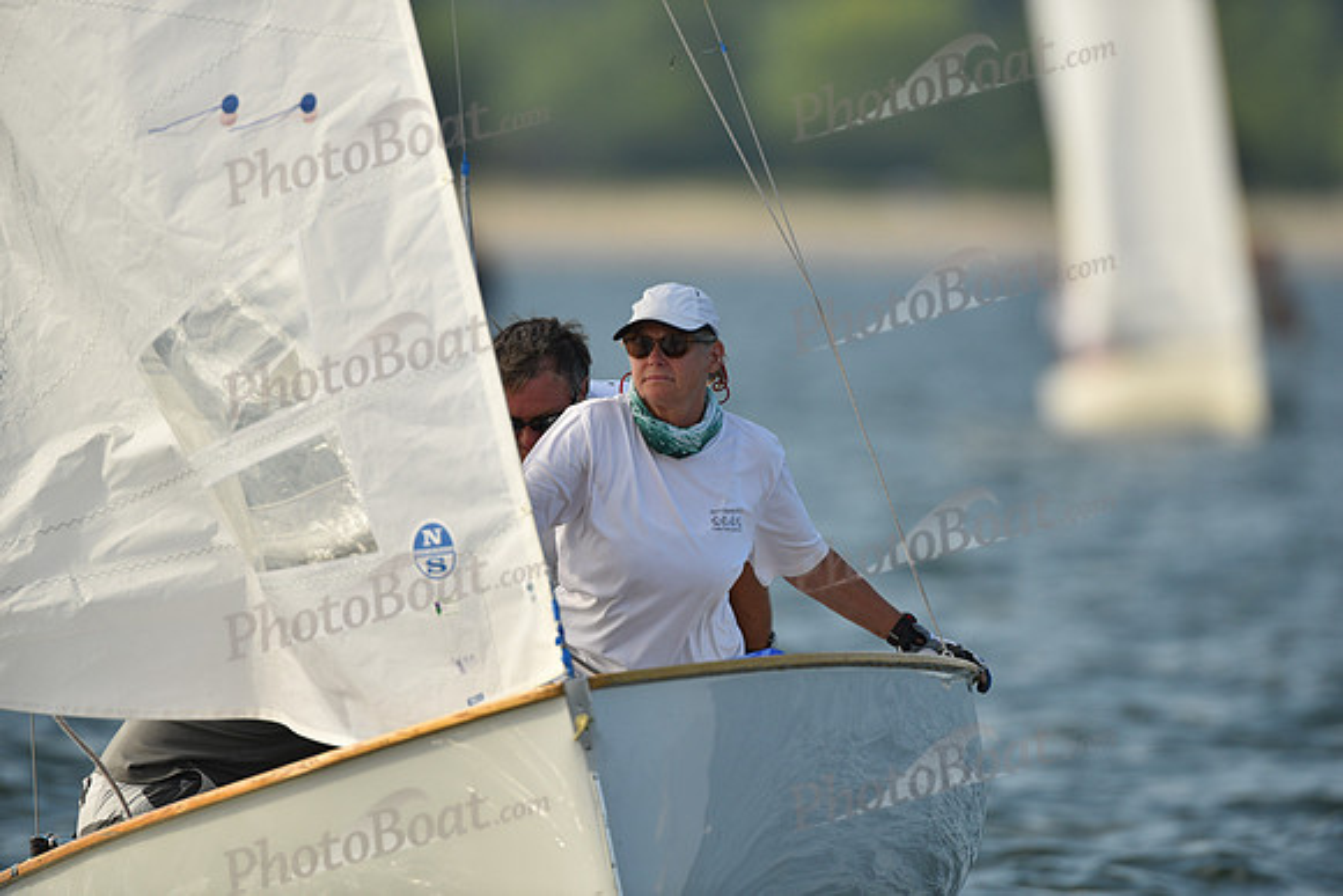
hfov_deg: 3.4
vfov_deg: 2.3
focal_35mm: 600
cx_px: 672
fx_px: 22388
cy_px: 448
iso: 250
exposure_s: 1/2000
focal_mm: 600
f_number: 4.5
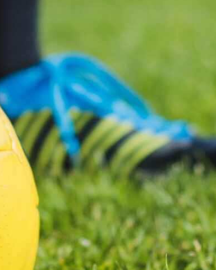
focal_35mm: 250
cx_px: 57
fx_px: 1997
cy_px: 18
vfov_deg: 7.7
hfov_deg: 6.2
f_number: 2.8
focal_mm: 50
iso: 125
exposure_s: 1/3200
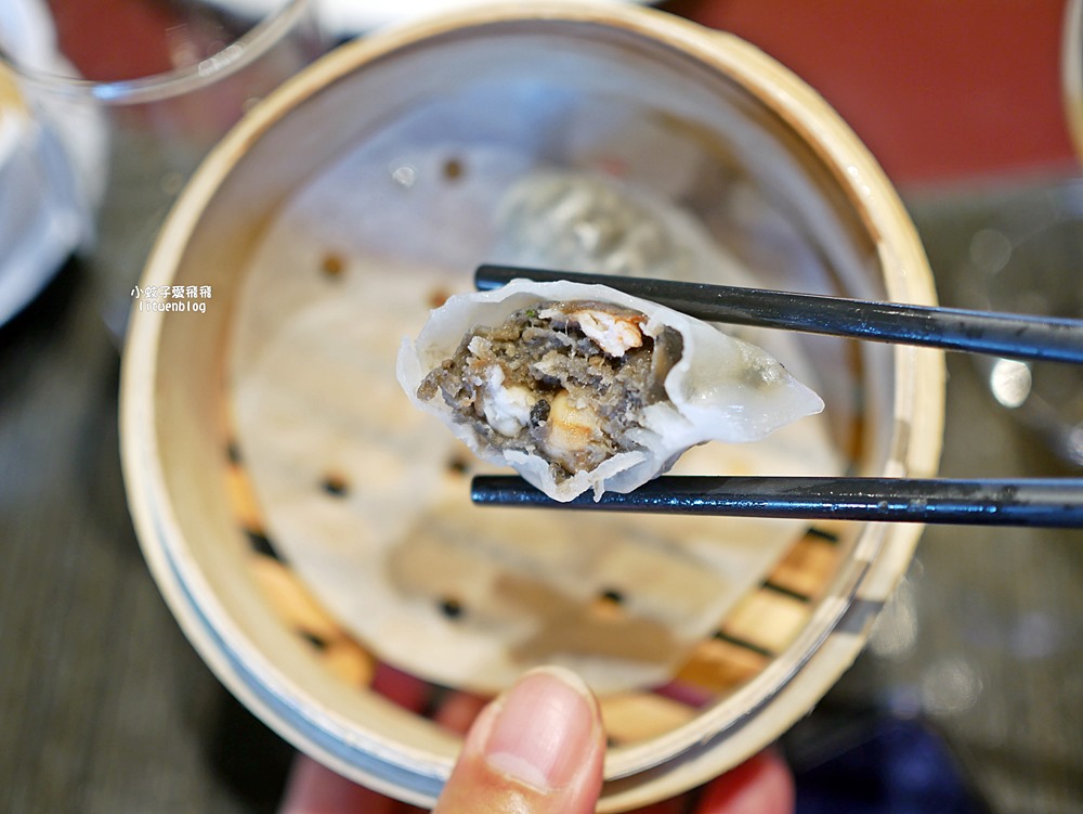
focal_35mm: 50
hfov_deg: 38.2
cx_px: 542
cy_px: 407
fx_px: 1565
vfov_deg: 29.1
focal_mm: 25
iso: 200
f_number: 1.8
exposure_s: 1/80
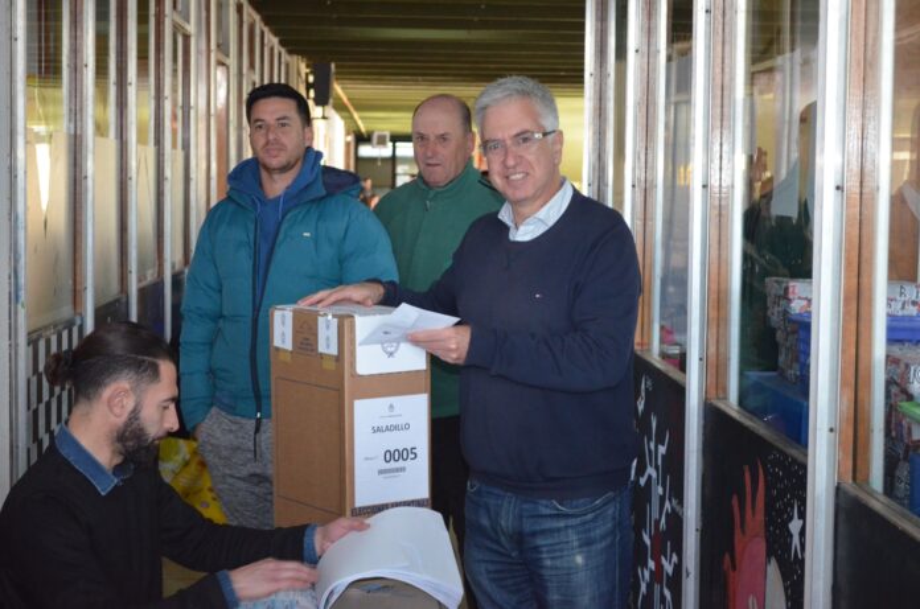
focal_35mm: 72
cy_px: 304
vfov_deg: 18.8
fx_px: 1836
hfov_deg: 28.1
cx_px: 460
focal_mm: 48
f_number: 5.6
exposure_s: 1/60
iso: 2800
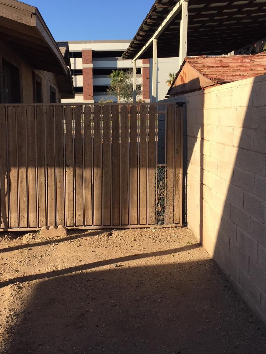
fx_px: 379
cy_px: 157
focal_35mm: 37
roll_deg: +1.2
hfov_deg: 38.4
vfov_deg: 50.0
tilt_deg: -5.9
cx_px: 97
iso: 32
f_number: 2.2
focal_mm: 4.15
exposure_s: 1/1412
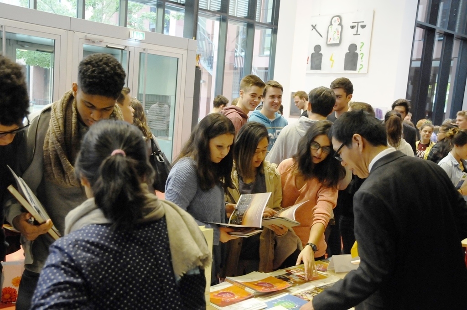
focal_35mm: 39
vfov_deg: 34.1
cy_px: 155
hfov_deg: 49.6
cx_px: 234
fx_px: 505
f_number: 4
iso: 3200
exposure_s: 1/80
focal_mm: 26
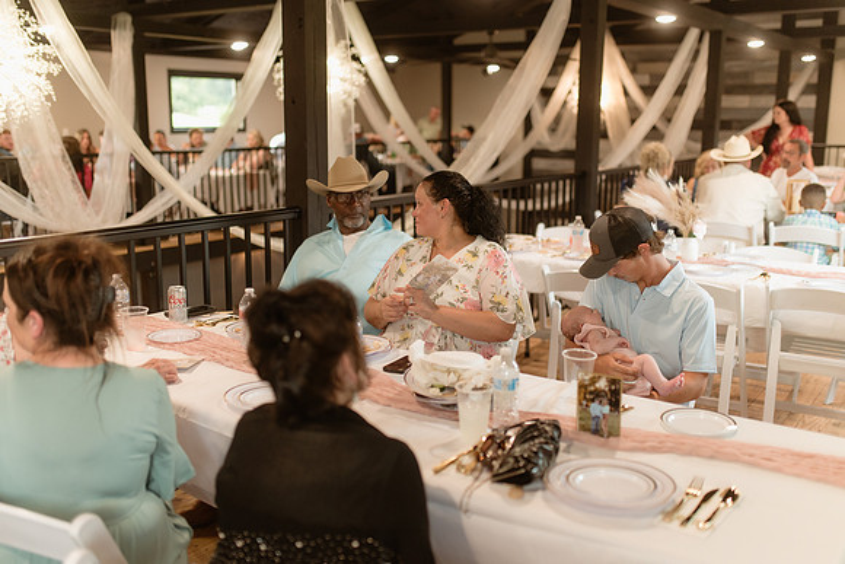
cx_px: 422
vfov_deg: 36.6
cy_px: 274
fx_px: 852
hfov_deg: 52.8
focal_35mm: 36
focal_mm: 35
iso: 1250
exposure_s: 1/200
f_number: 1.4
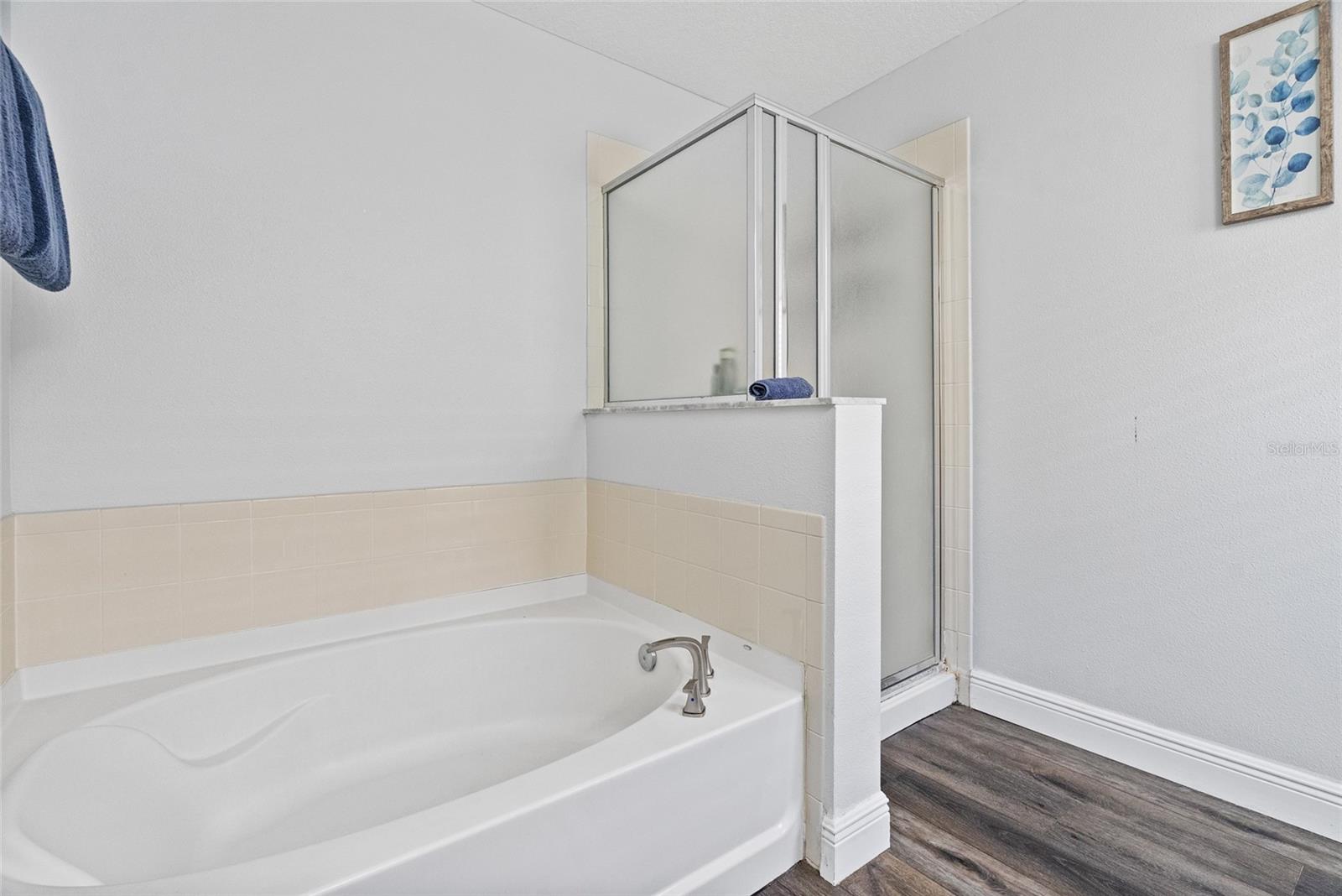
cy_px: 448
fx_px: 597
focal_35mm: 16
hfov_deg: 96.7
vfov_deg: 73.8
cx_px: 671
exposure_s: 1/30
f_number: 9
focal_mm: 16
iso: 5000
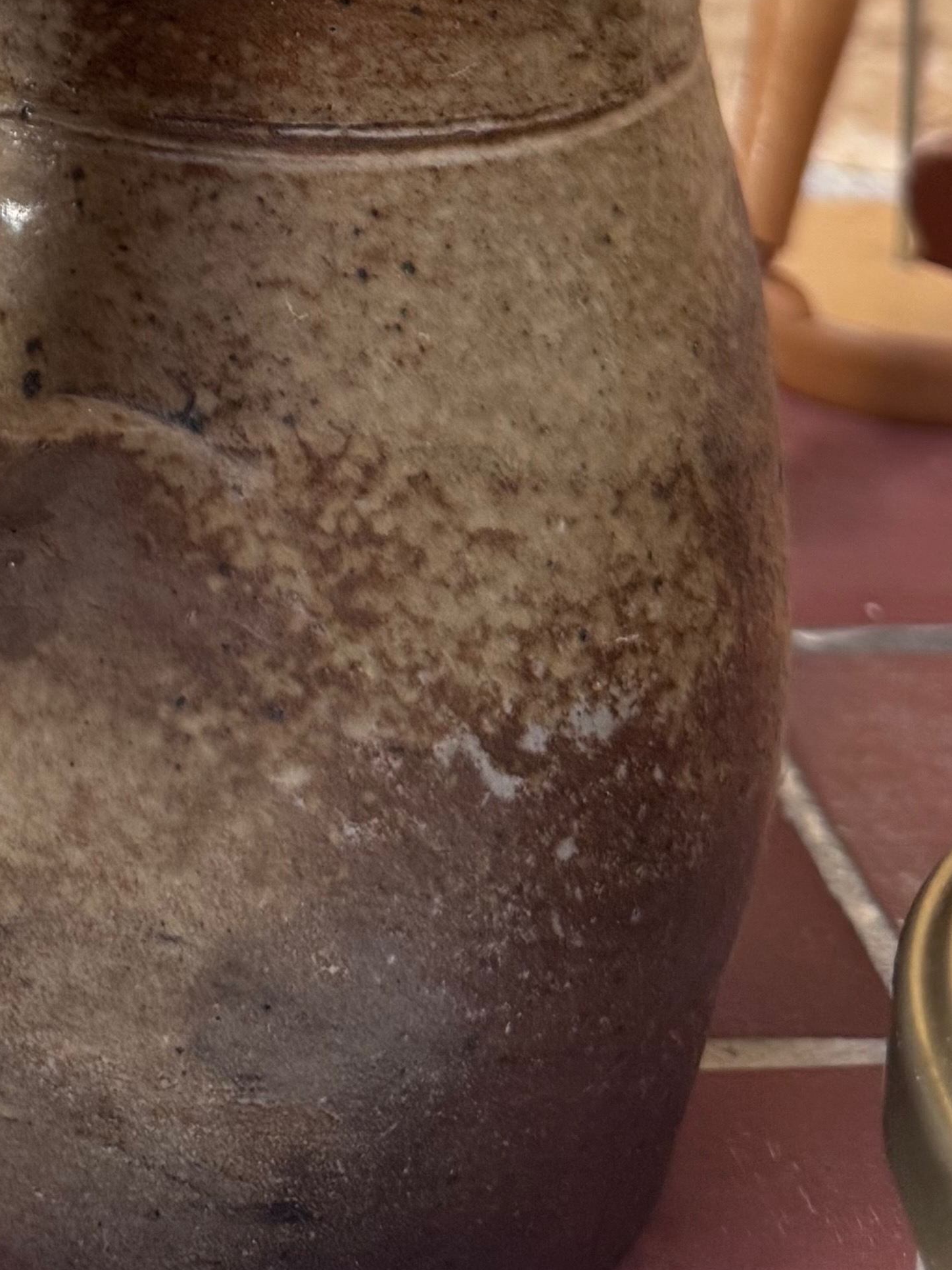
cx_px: -89
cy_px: -549
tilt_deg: -5.8
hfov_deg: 19.8
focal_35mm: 71
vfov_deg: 23.0
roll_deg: -0.7
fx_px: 2604
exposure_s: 1/121
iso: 125
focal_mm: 6.76
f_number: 1.78
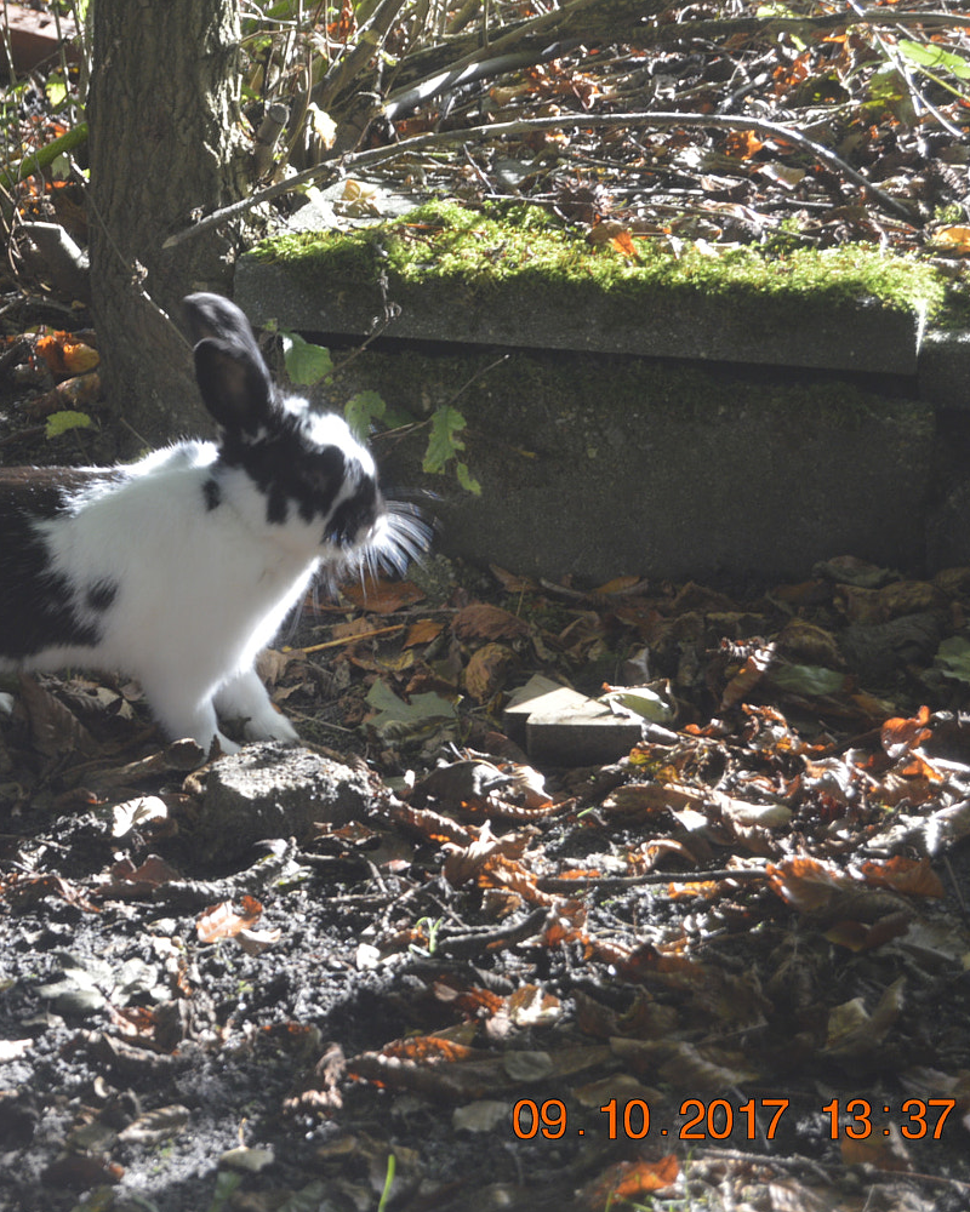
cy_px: 572
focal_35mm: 124
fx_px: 4441
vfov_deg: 15.5
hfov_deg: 12.4
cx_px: 169
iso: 280
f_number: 5.6
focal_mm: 55
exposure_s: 1/125
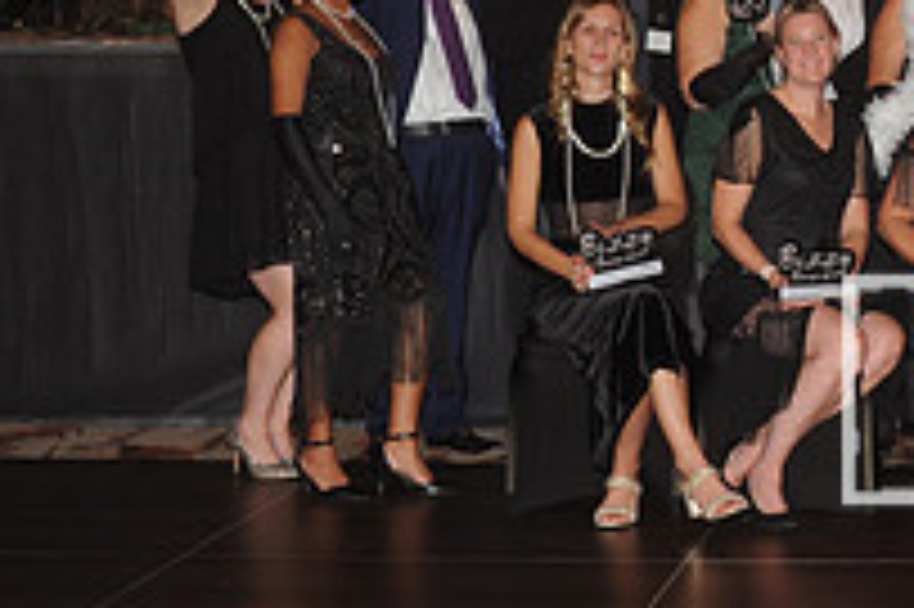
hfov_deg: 19.2
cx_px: 1103
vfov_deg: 13.6
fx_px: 2537
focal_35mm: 100
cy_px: 72
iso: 640
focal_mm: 35
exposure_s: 1/40
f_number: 6.3
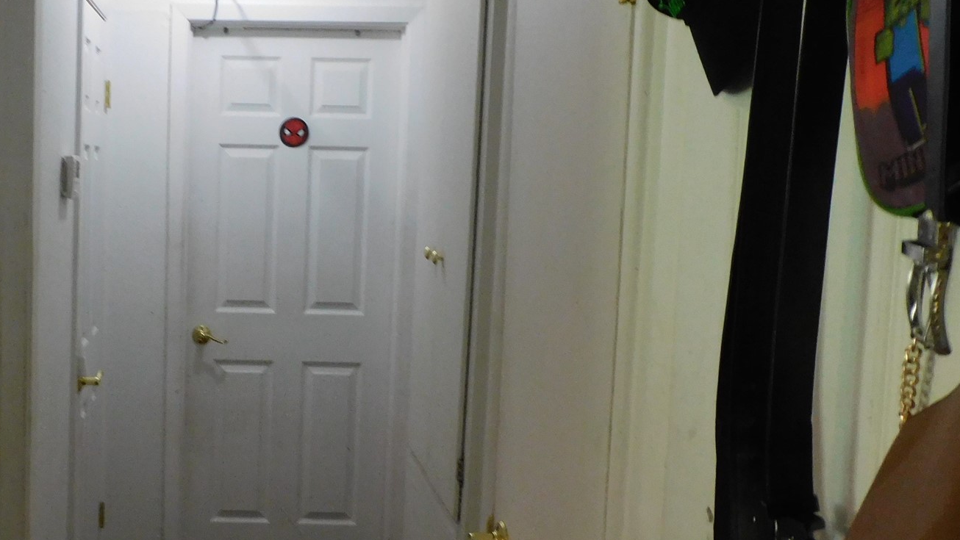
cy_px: 279
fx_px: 1044
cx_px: 218
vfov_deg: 29.0
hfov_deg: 47.2
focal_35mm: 41
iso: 400
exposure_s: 1/25
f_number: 3.3
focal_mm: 4.3
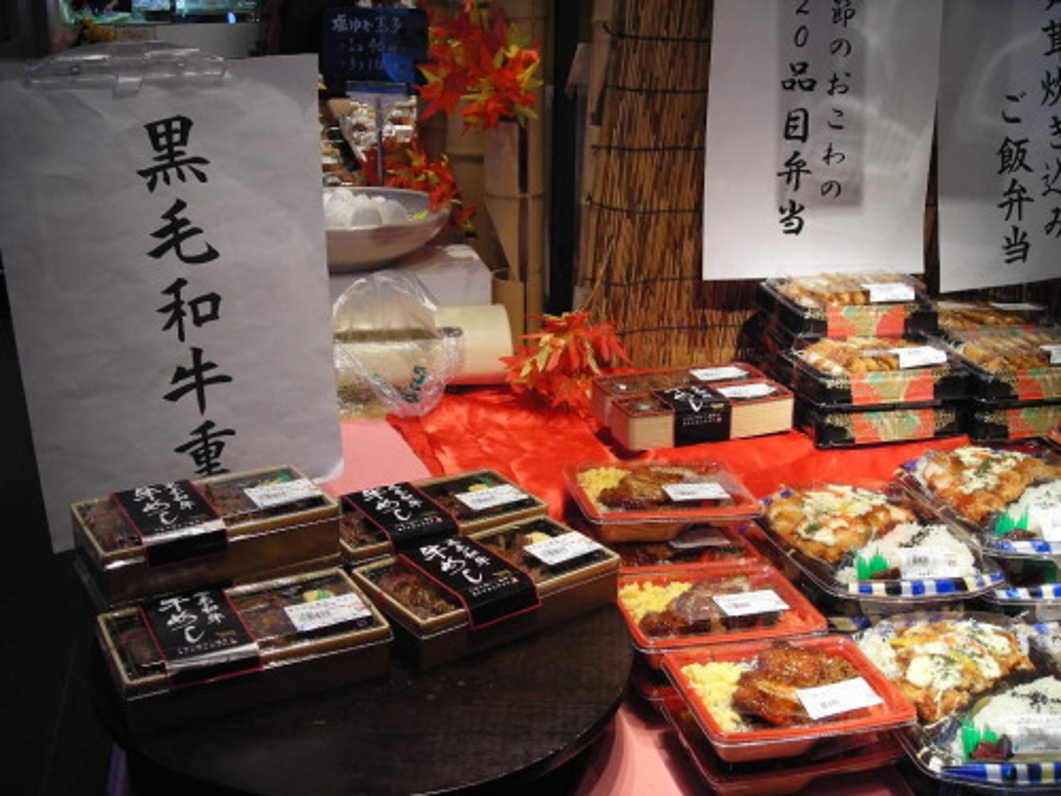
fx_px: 1165
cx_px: 530
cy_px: 398
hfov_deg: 49.0
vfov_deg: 37.7
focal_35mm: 38
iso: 94
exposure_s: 1/29.8
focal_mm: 6.3
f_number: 3.2
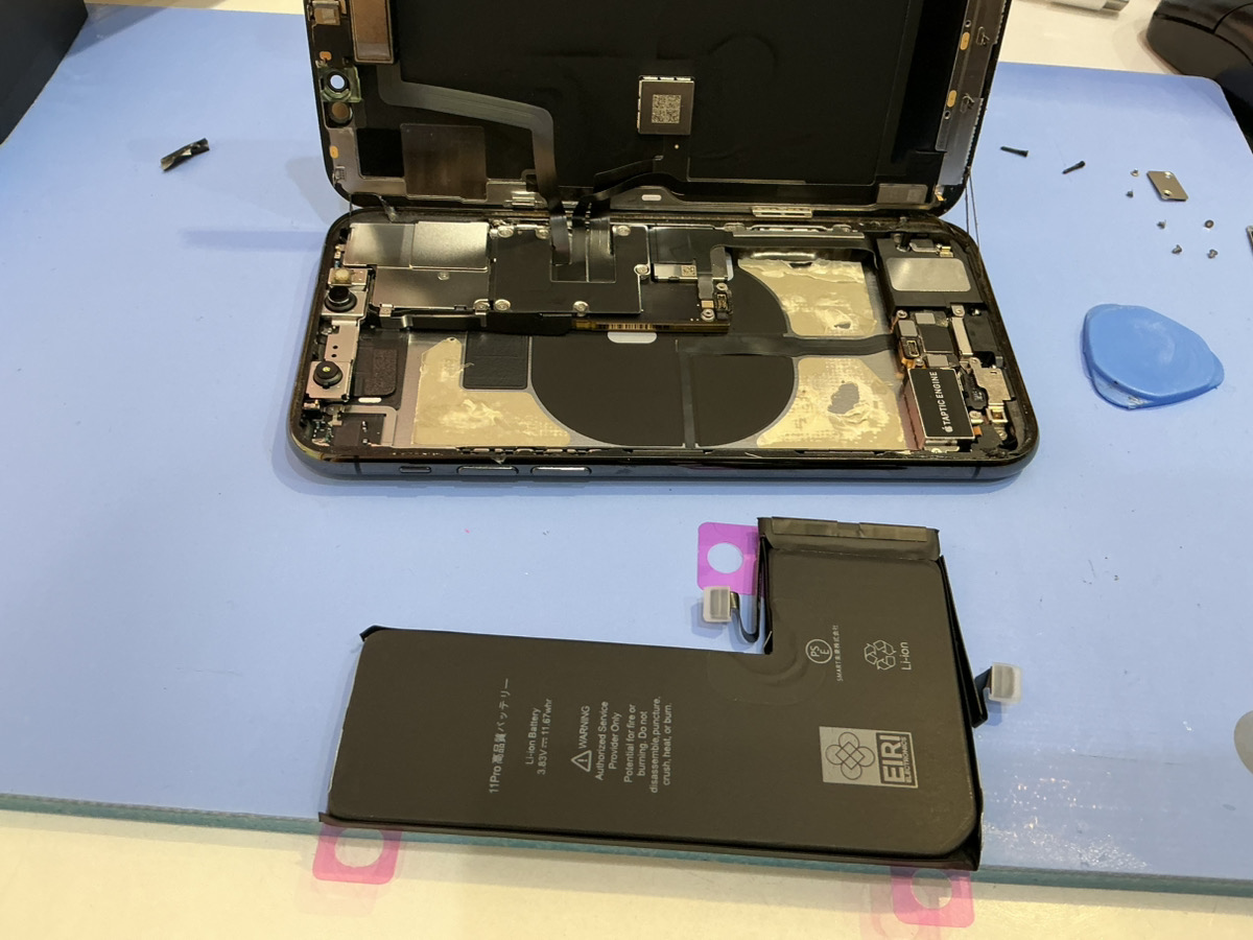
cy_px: 470
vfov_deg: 48.2
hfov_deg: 61.7
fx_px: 1050
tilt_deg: -53.6
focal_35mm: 29
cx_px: 626
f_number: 1.8
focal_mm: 3
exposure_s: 1/50
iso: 50
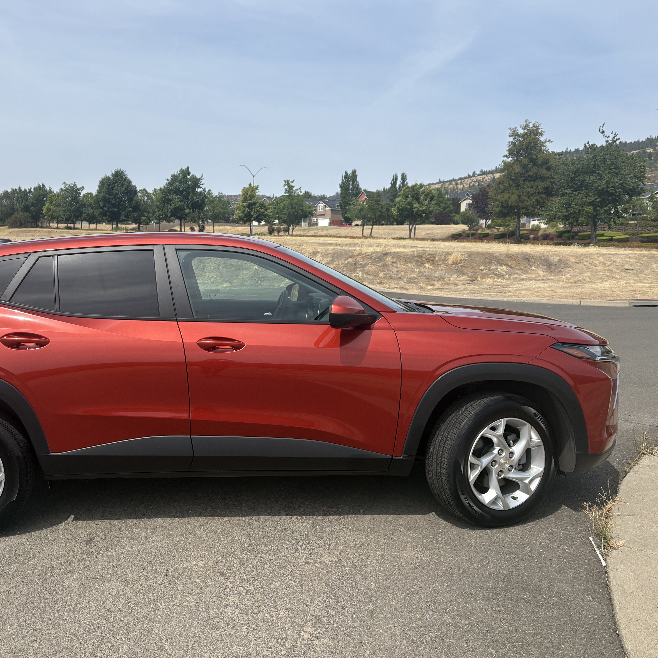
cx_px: 220
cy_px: 330
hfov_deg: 51.6
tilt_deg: -5.9
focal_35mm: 31
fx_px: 667
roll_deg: -1.7
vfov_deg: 52.5
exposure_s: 1/3831
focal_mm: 5.96
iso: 50
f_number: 1.6
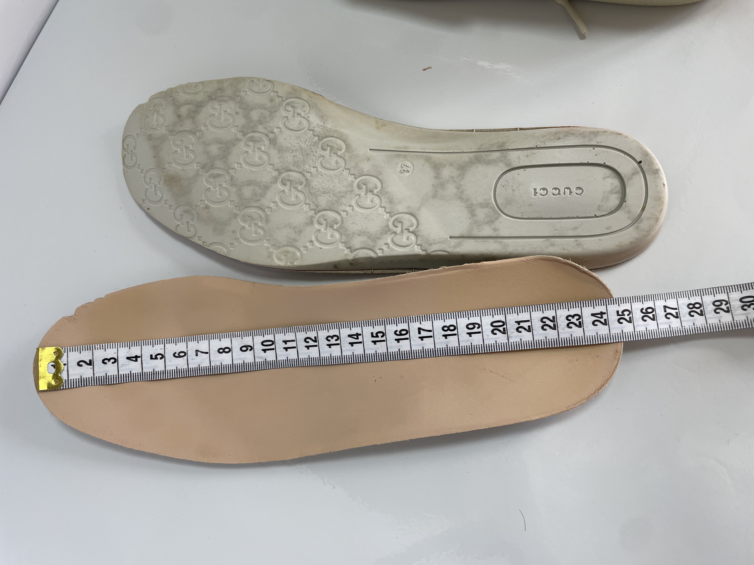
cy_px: 282
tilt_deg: -80.2
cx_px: 377
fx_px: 566
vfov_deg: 53.1
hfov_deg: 67.3
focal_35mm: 26
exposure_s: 1/121
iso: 50
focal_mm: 4.2
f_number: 1.6
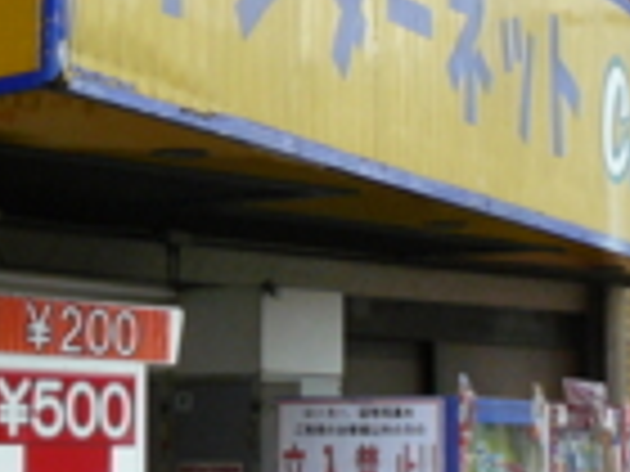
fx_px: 2239
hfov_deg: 16.0
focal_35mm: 123
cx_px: 216
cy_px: 45
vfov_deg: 12.0
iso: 200
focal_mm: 6
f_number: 2.8
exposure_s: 1/500
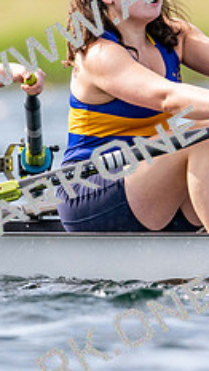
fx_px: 10276
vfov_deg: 2.1
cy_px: 102
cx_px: 160
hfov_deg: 1.2
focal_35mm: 1046
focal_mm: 400
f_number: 4.5
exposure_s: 1/2500
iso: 360
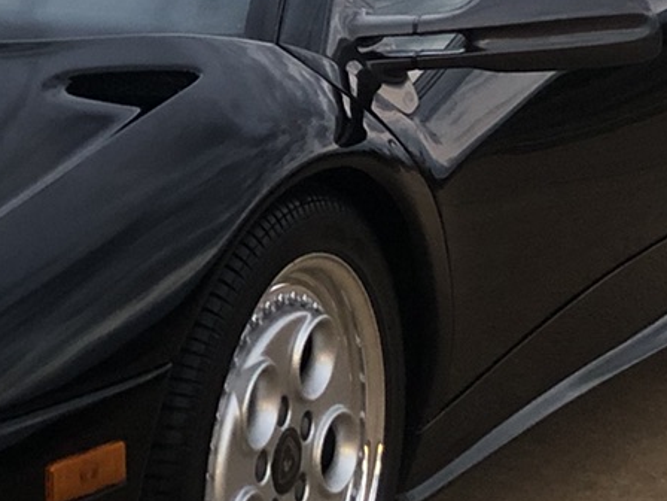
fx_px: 2466
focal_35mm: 128
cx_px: -40
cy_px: 151
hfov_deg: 15.1
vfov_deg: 11.6
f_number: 1.8
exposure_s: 1/15
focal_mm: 3.99
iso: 50
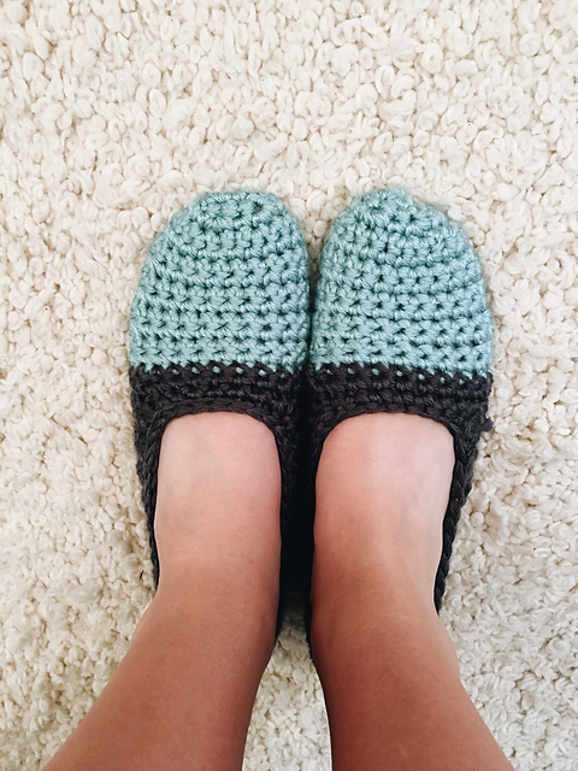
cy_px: 386
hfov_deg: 48.2
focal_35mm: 29
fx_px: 646
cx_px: 289
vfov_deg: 61.7
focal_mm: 4.15
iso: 125
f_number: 2.2
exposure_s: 1/30
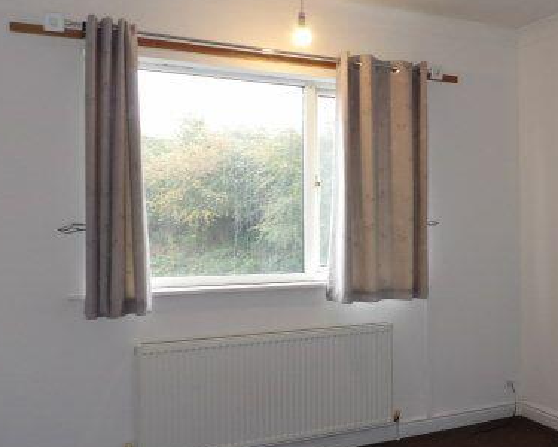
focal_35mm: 40
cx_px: 432
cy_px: 252
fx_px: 661
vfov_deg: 37.3
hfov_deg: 44.0
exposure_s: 1/33
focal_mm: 4.3
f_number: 3.2
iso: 138
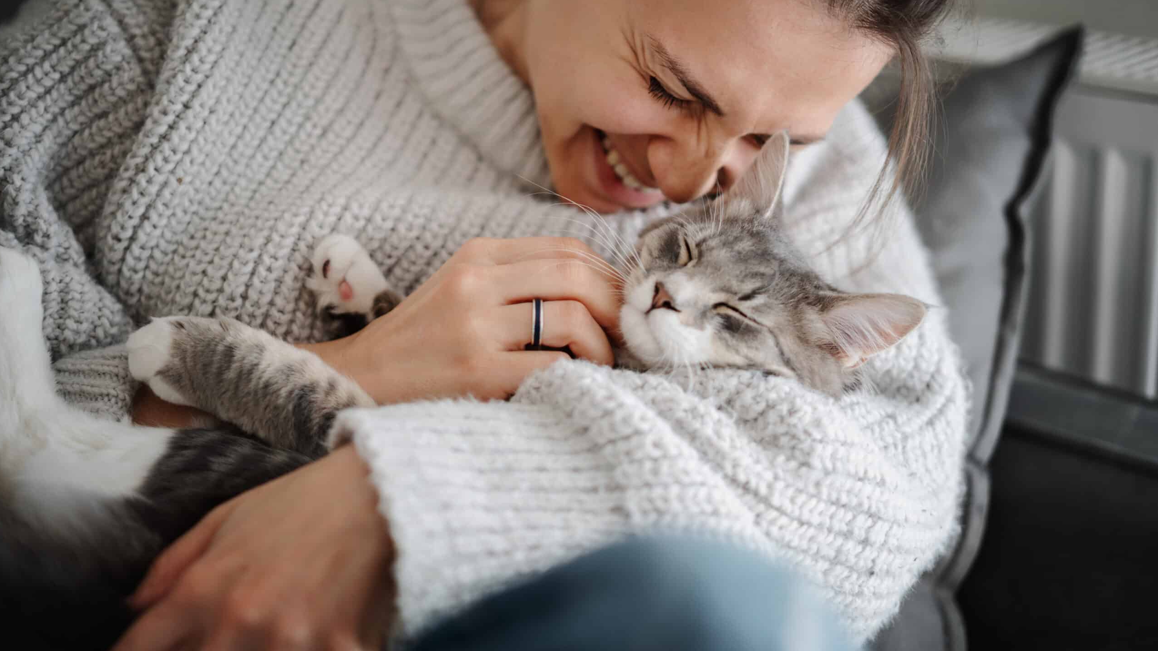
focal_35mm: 58
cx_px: 578
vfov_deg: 20.7
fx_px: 1781
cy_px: 276
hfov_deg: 36.0
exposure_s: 1/250
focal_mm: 55
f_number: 1.8
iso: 200
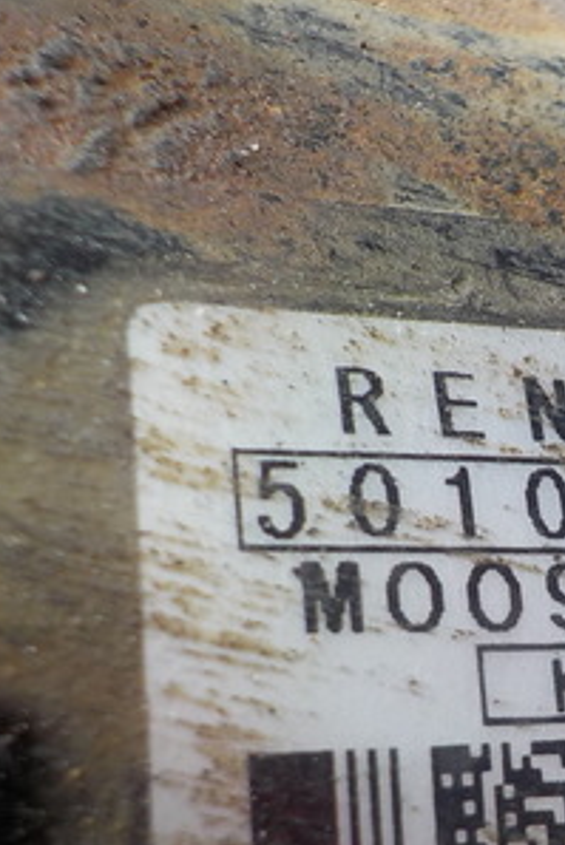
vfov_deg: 29.5
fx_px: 1575
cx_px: 681
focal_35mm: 67
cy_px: 644
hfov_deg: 19.2
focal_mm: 4.1
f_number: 3.3
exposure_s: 1/40
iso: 125
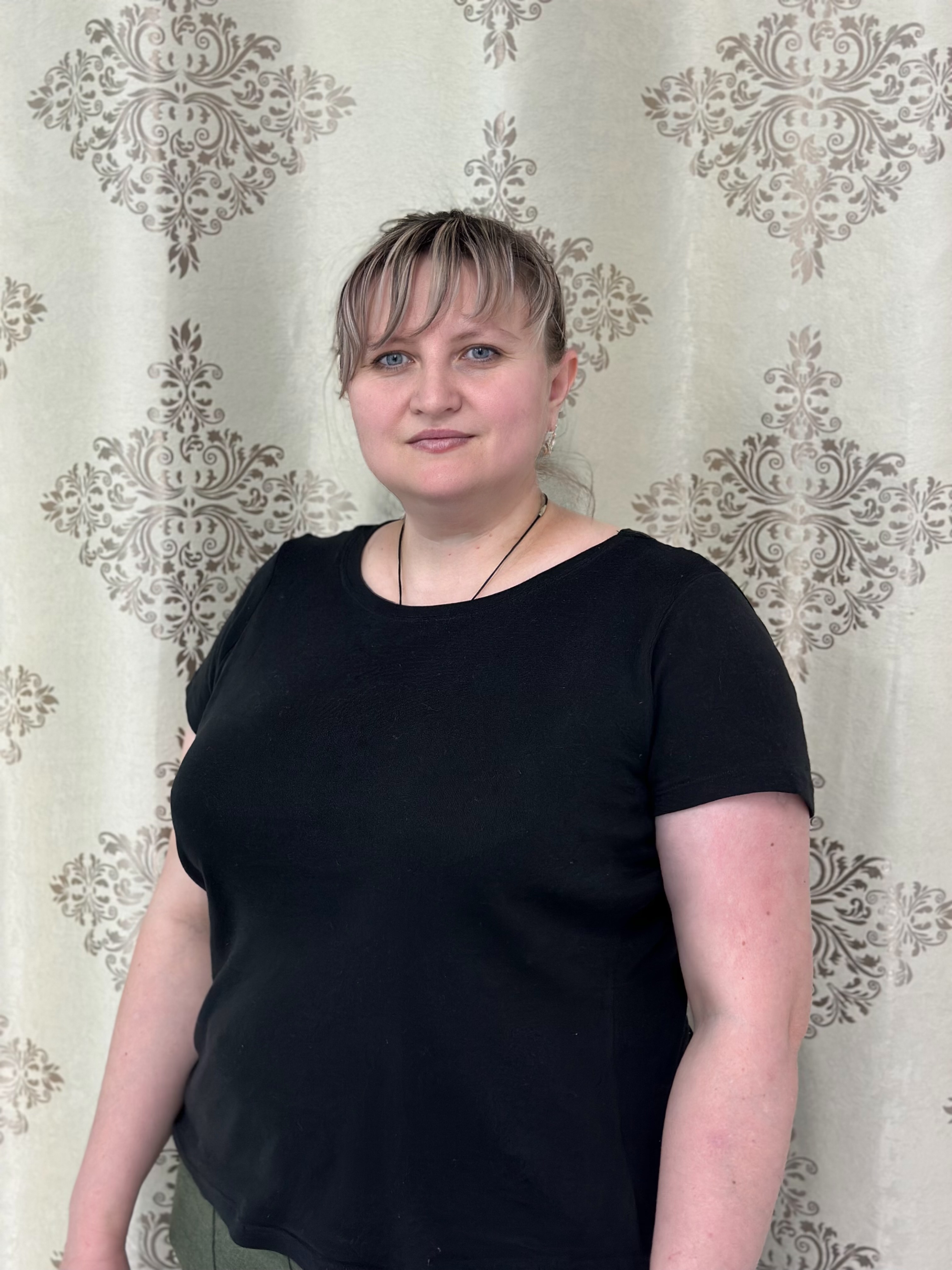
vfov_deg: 39.7
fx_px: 1760
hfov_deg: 30.3
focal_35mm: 48
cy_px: 635
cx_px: 476
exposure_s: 1/50
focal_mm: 6.86
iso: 200
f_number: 1.78
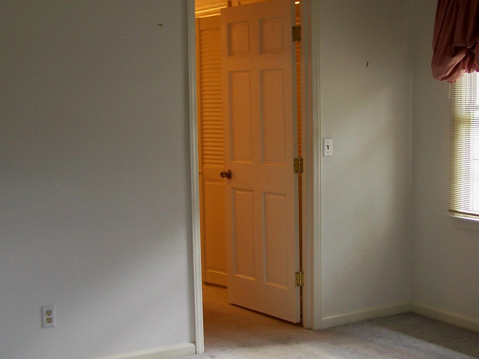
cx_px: 274
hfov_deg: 32.1
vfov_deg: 24.4
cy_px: 184
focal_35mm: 60
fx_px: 830
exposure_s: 1/13
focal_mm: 6.3
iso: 64
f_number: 2.8
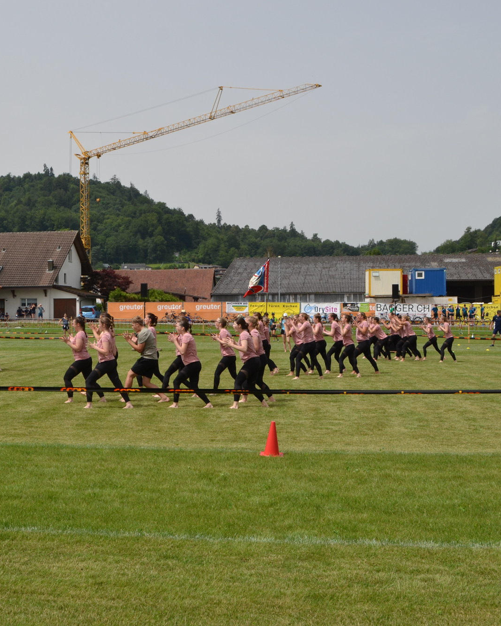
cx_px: 151
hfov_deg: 34.4
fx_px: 797
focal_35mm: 43
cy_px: 311
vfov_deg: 42.9
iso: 100
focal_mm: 20
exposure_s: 1/250
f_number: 8
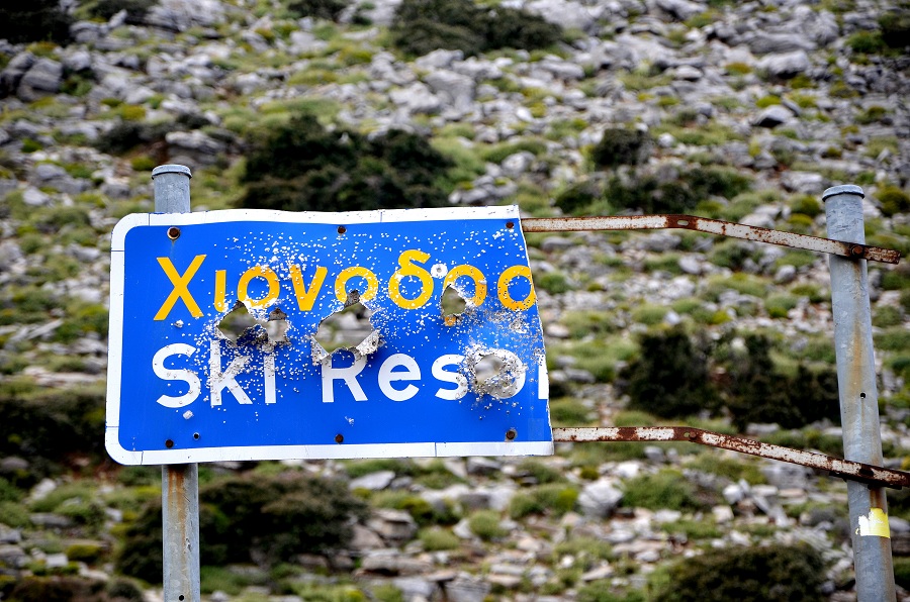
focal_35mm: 158
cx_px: 455
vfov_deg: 8.7
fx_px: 3973
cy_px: 301
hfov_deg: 13.1
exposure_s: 1/100
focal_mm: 105
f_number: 5.6
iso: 200
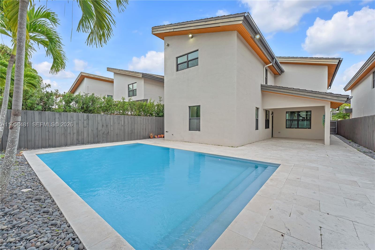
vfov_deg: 78.8
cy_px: 125
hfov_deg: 101.9
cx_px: 188
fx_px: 152
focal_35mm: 15
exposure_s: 1/200
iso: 320
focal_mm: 14.6
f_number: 9
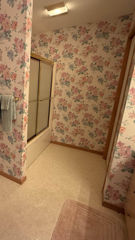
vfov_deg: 83.8
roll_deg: -0.6
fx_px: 134
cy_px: 119
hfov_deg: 47.8
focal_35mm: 21
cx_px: 12
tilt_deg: -14.2
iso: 250
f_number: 2.2
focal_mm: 2.22
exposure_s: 1/99
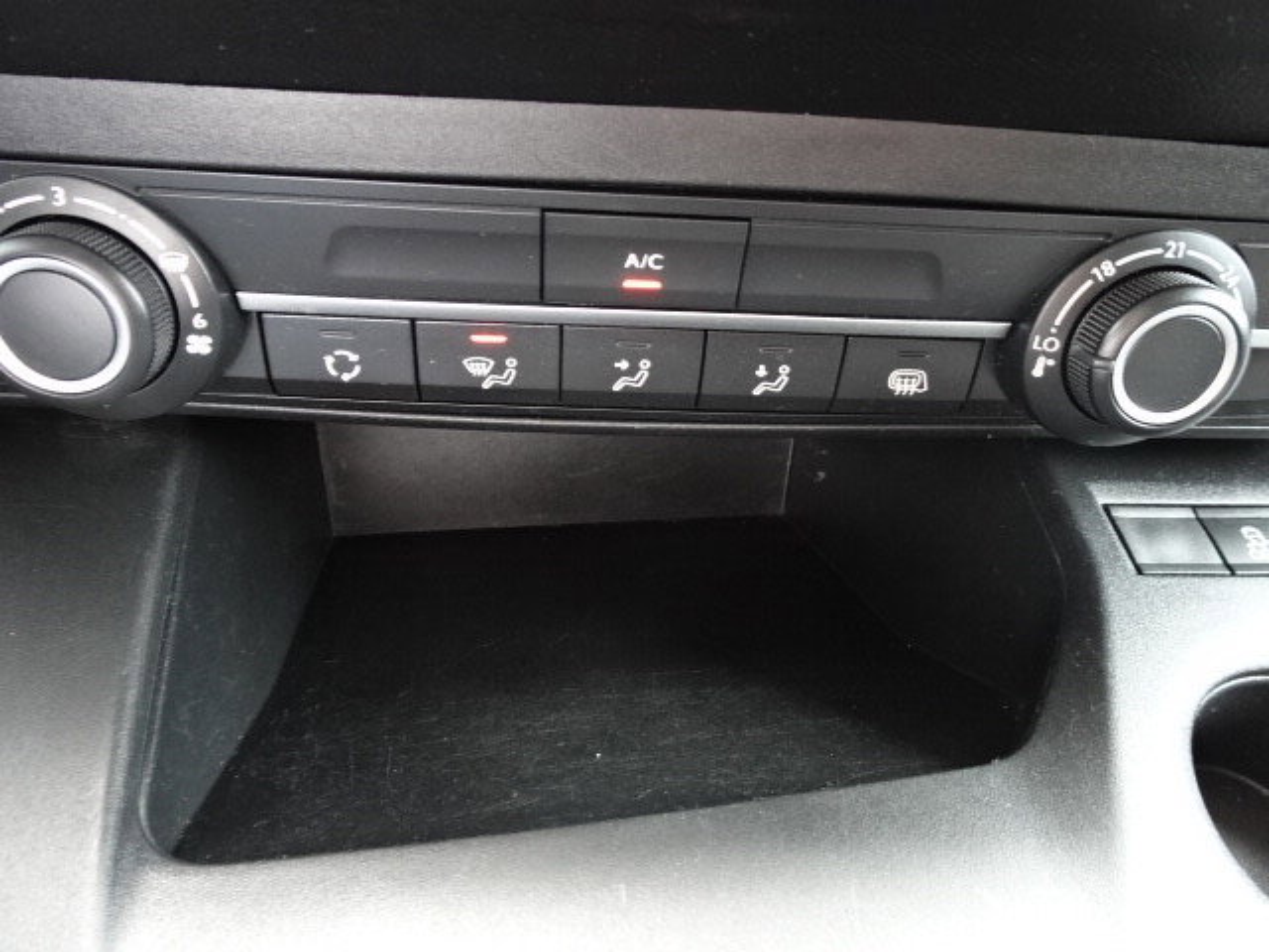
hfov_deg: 71.6
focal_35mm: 24
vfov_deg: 56.8
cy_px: 476
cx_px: 634
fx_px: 880
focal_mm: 4.25
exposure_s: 1/13
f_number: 3.5
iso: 800
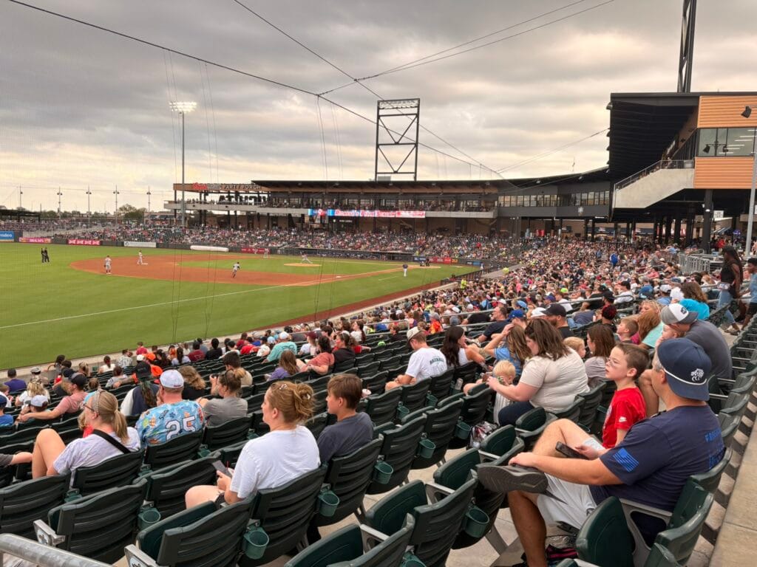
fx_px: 569
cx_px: 378
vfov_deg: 53.1
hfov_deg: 67.3
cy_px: 284
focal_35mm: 26
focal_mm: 5.96
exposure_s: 1/194
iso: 40
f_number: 1.6
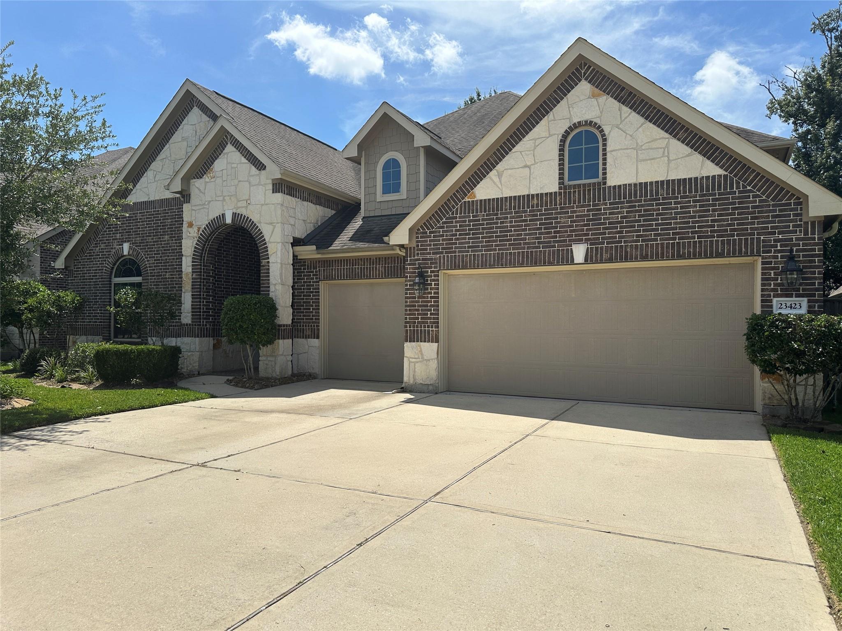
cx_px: 421
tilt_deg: +0.4
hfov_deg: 71.6
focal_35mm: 24
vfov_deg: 56.8
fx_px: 584
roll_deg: -0.2
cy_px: 316
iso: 80
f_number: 1.78
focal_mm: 6.86
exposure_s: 1/6623
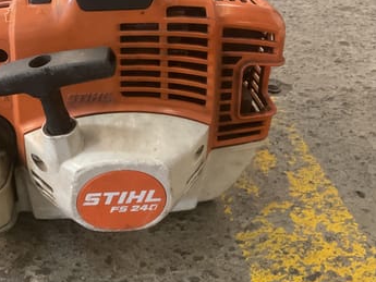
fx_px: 456
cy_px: 114
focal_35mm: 42
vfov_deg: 34.3
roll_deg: +0.0
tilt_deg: -37.7
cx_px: 105
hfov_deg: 43.7
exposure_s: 1/33
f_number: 1.8
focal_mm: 3
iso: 320
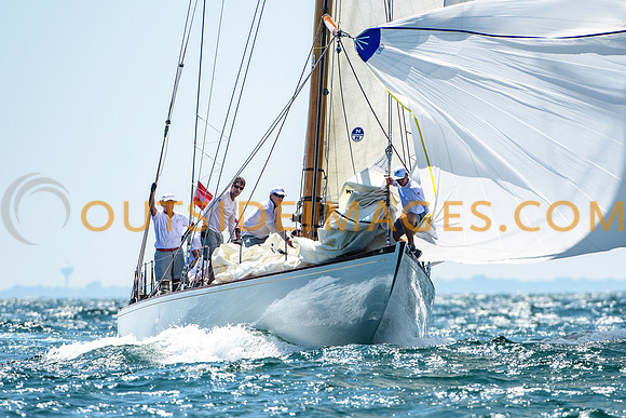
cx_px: 313
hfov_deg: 3.4
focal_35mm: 603
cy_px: 231
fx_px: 10495
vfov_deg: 2.3
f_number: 5.6
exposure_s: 1/3200
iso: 400
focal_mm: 360
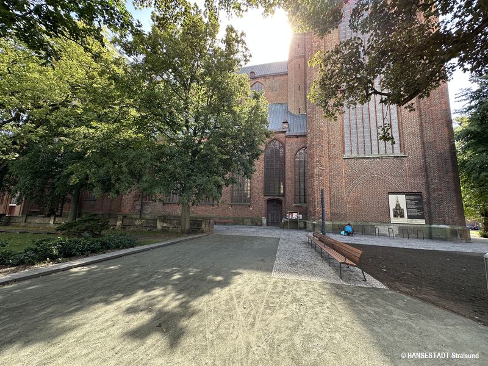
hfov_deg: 102.1
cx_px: 244
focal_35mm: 14
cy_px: 183
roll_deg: -1.9
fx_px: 197
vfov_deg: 85.7
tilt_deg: +9.5
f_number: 2.2
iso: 40
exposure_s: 1/157
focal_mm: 2.22
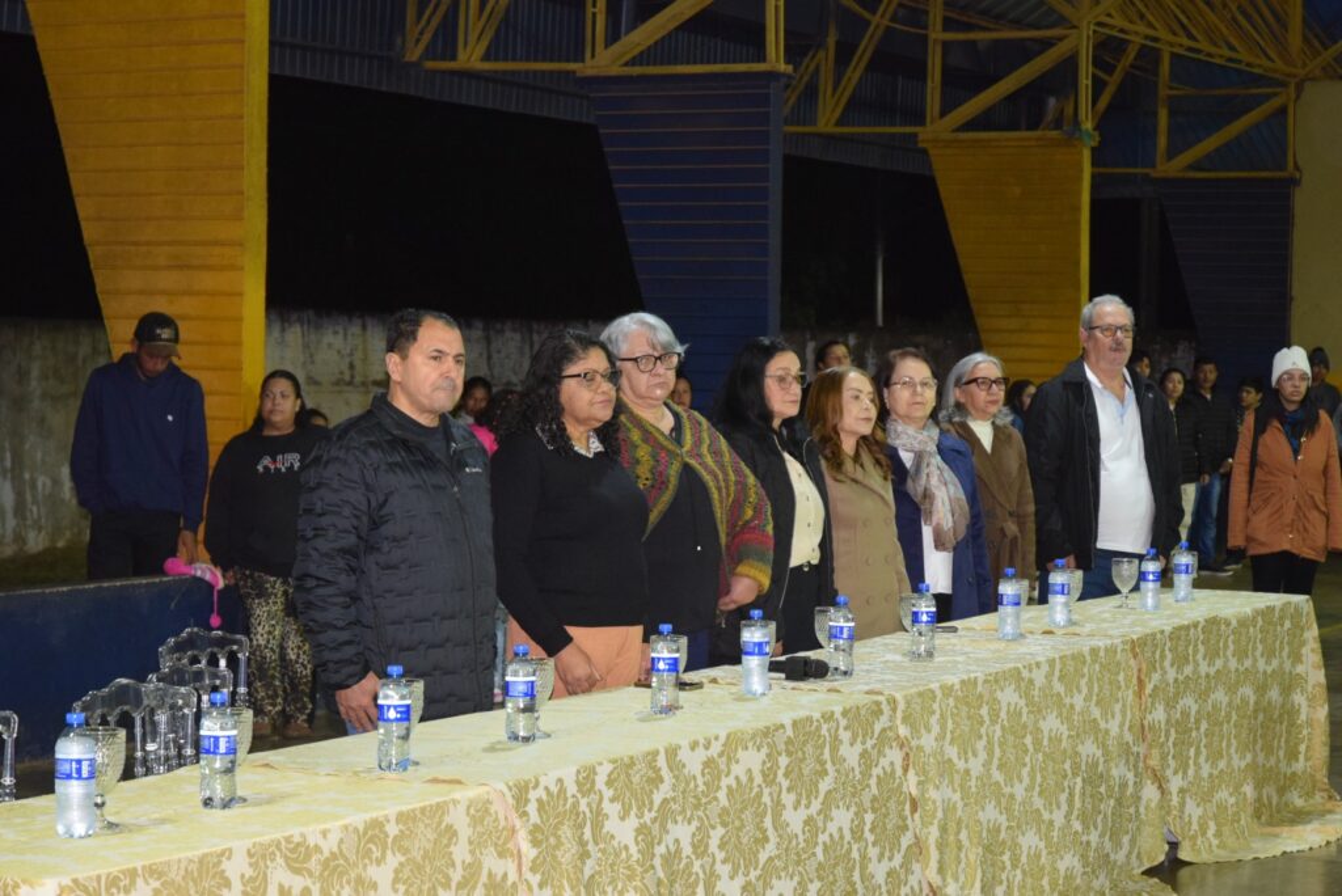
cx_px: 671
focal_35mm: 82
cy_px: 448
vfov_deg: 16.6
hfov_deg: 24.6
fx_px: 3077
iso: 2200
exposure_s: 1/60
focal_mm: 55
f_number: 4.5
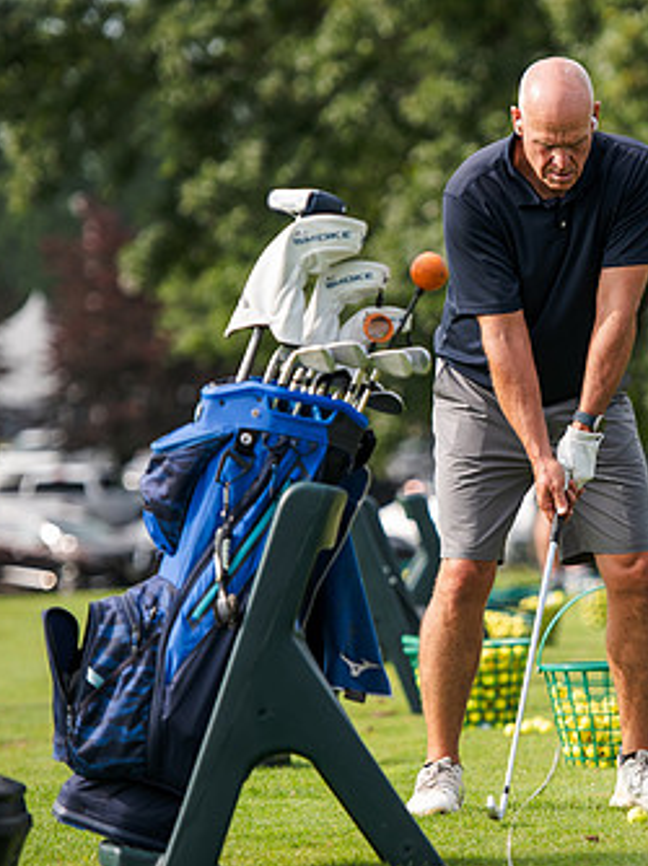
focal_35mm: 259
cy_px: 437
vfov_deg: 7.7
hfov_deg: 5.7
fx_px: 6473
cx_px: 612
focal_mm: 155
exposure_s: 1/640
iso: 80
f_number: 3.2
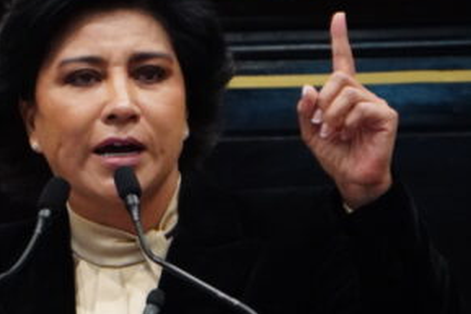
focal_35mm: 837
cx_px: 75
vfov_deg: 1.6
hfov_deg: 2.5
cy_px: 41
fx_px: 10956
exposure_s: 1/100
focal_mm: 210
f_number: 6.3
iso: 5000
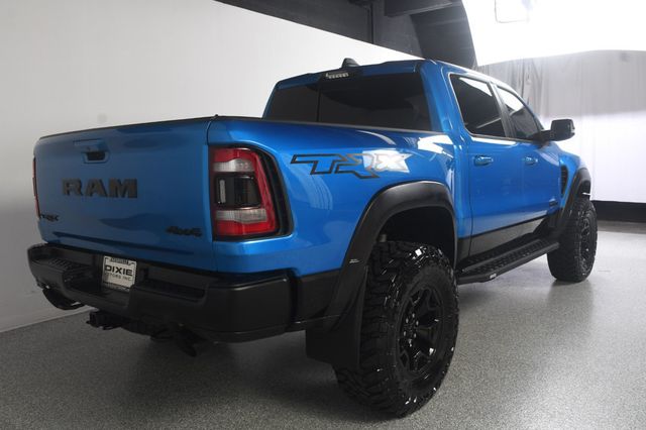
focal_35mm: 30
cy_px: 215
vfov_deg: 43.6
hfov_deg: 62.0
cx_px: 323
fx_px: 538
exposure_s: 1/160
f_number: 7.1
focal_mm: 20
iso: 100
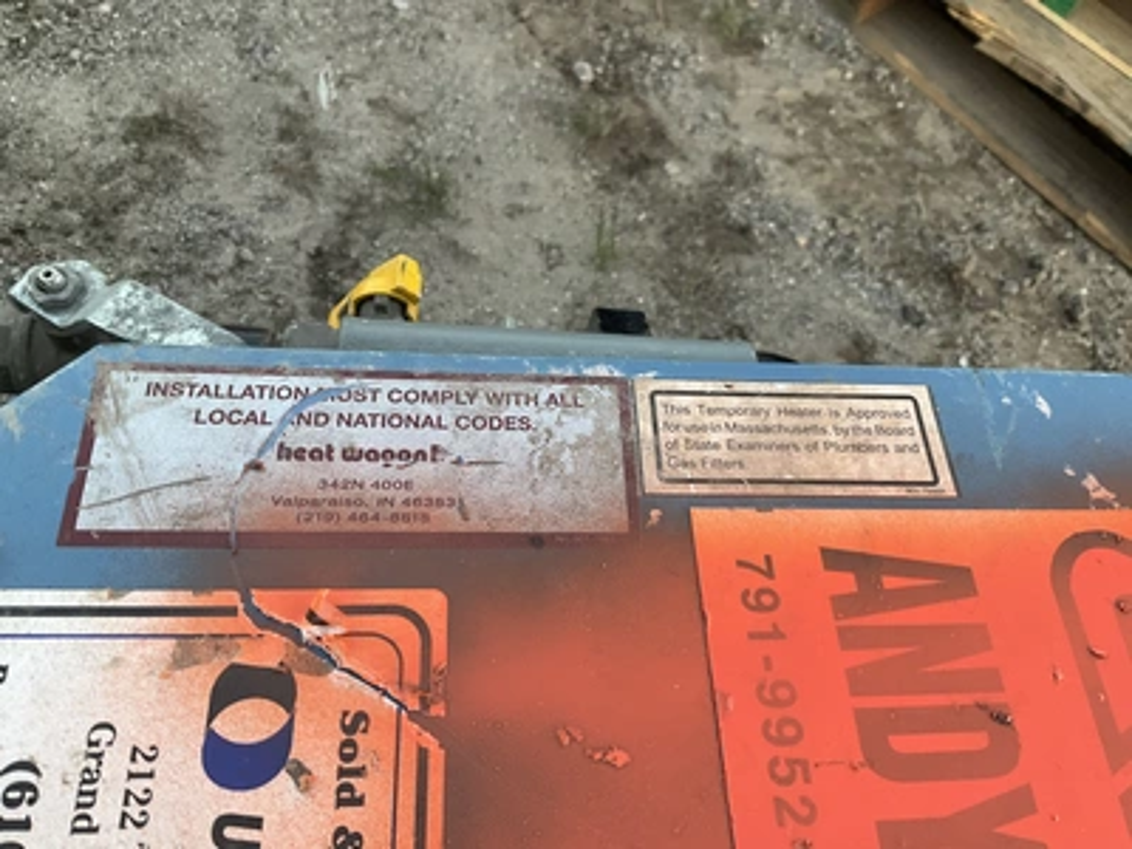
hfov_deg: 61.7
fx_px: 948
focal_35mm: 29
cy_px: 424
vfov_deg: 48.2
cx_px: 566
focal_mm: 3
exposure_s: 1/122
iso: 64
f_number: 1.8
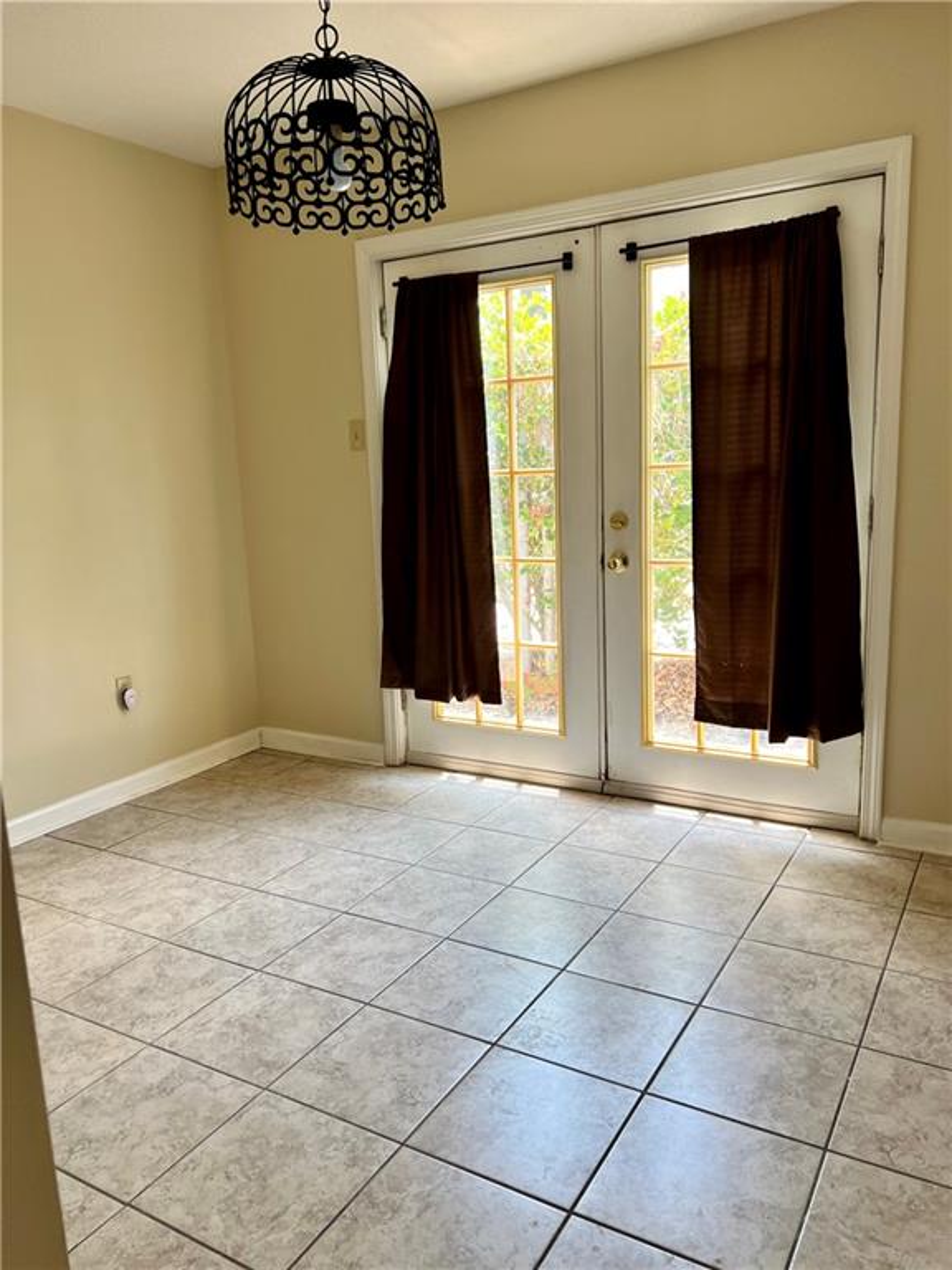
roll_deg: +4.6
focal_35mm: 26
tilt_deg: -10.7
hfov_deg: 53.1
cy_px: 635
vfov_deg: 67.3
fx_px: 953
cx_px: 476
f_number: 1.5
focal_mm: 5.7
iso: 50
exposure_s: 1/121
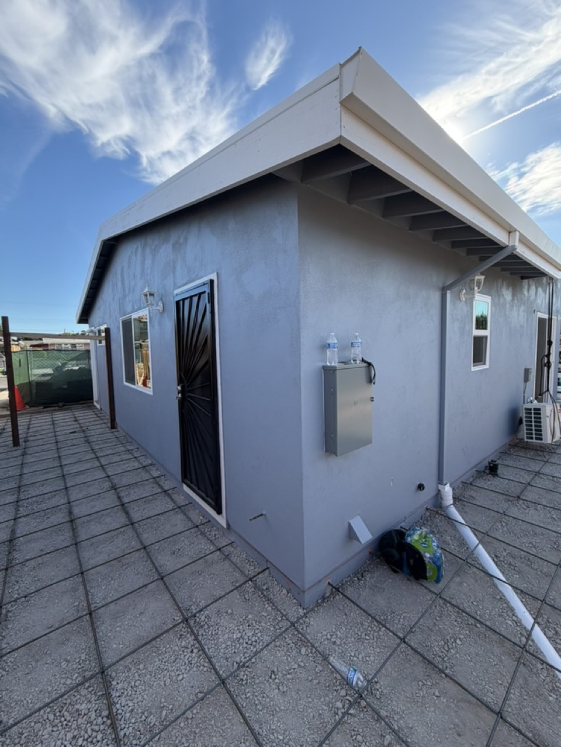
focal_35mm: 14
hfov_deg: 85.7
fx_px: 303
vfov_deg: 102.1
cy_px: 374
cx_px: 280
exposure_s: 1/590
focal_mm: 2.22
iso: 40
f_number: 2.2
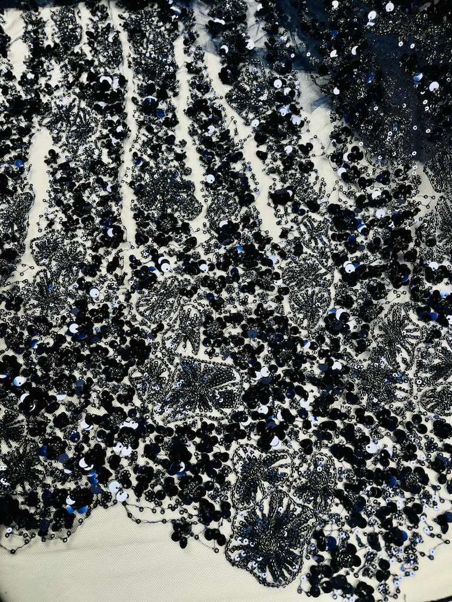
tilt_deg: -69.6
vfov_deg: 67.3
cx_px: 226
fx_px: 453
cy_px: 301
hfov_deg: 53.1
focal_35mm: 26
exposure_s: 1/361
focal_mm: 5.1
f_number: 1.6
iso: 50
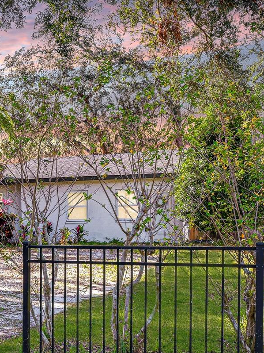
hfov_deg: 24.6
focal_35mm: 54
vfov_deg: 35.5
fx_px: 549
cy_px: 208
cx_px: -48
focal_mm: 19
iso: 100
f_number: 4.2
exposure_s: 1/640
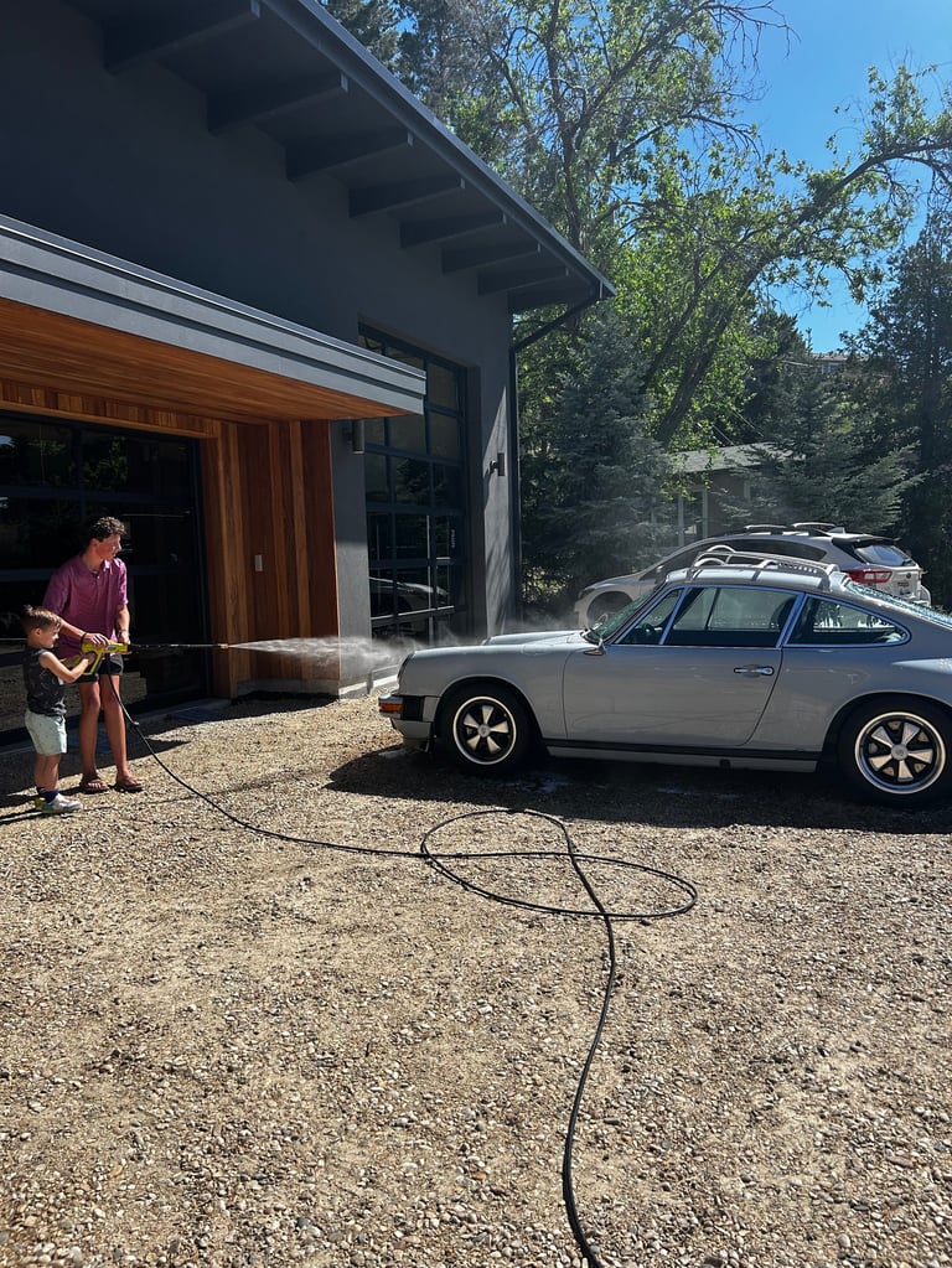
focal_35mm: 26
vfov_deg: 67.3
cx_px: 476
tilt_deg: -4.9
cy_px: 634
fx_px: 953
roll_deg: +0.0
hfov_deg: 53.1
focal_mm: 5.7
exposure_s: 1/3165
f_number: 1.5
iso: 50
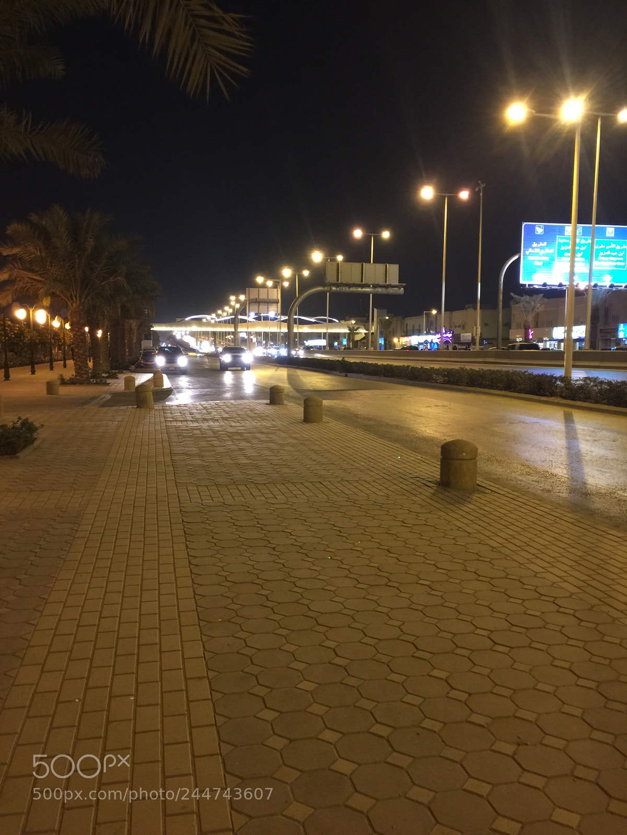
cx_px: 314
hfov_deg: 48.2
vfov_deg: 61.7
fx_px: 700
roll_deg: +0.4
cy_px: 418
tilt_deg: -3.8
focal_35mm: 29
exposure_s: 1/4
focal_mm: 4.15
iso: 64
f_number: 2.2
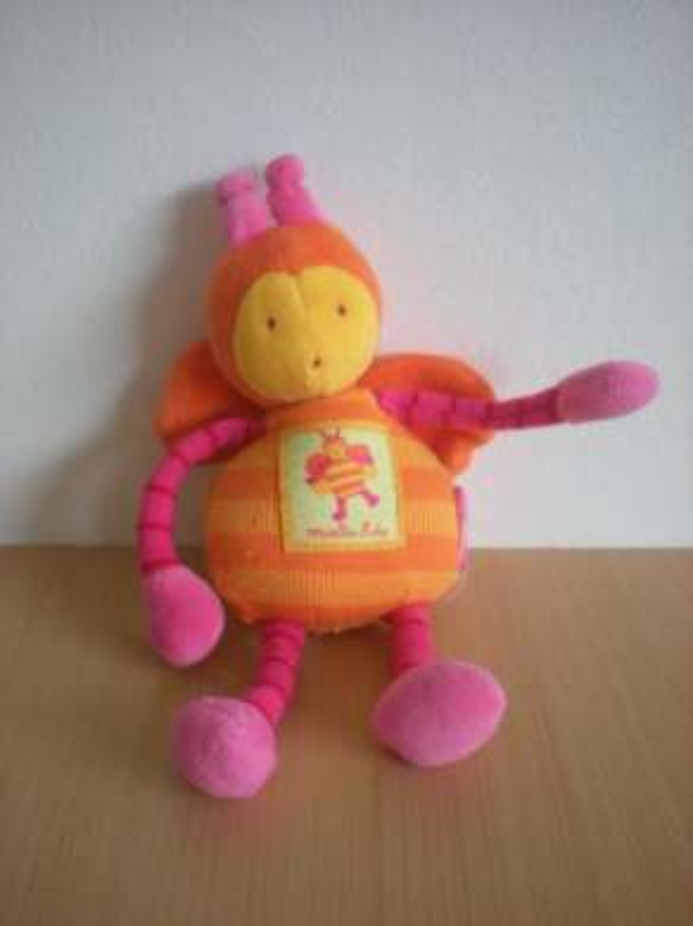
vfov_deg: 49.0
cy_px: 463
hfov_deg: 37.7
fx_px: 1015
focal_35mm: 38
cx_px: 346
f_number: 3.1
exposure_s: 1/45.2
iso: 200
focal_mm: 6.3
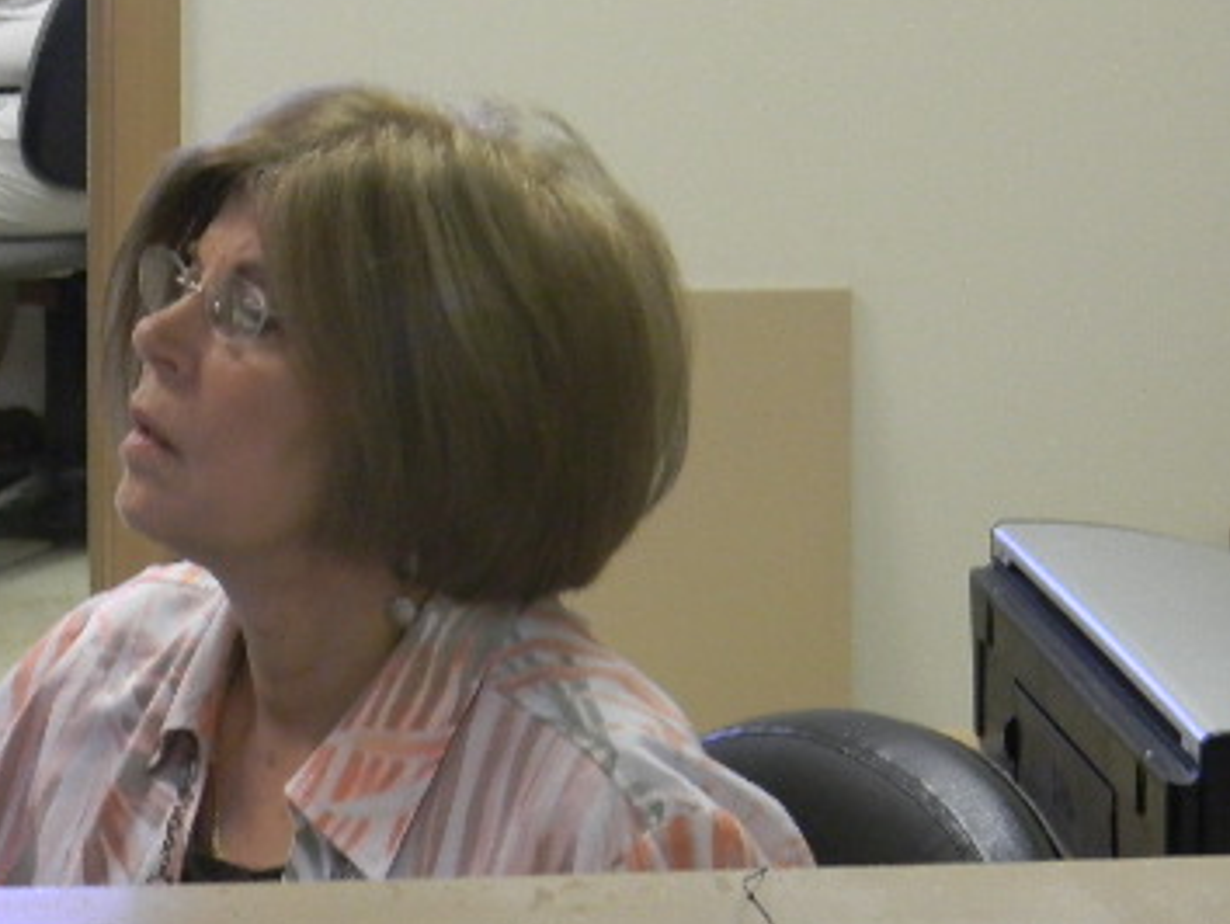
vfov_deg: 12.3
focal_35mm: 121
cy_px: 500
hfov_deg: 16.2
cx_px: 452
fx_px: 4302
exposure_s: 1/30
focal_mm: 12.2
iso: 323
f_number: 4.3
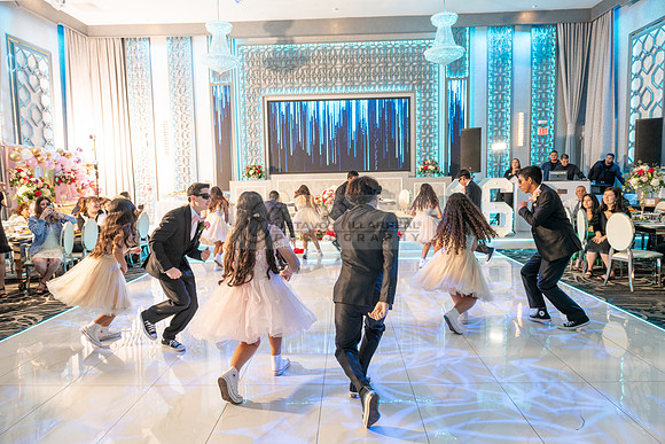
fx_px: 443
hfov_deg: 73.7
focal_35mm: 24
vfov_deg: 53.2
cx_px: 332
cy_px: 222
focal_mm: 24
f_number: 4.5
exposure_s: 1/160
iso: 640
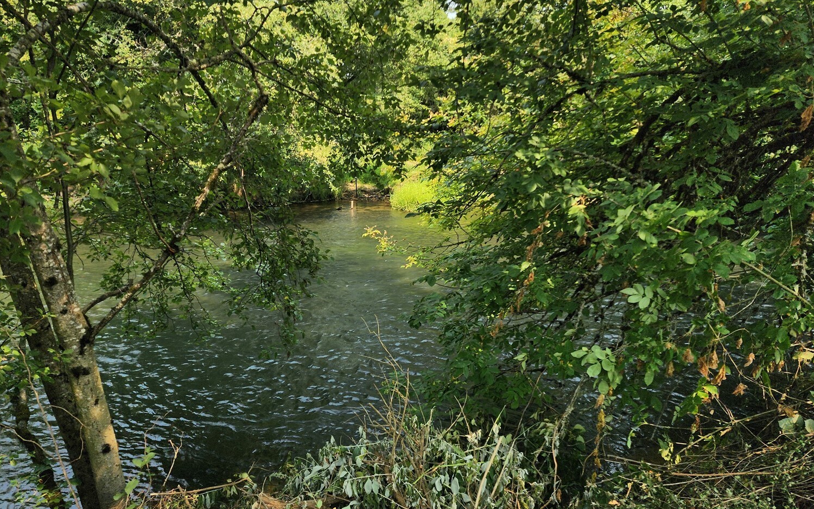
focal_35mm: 26
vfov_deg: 47.4
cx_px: 391
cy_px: 299
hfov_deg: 70.4
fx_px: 577
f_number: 1.8
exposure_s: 1/756
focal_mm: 6.4
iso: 12
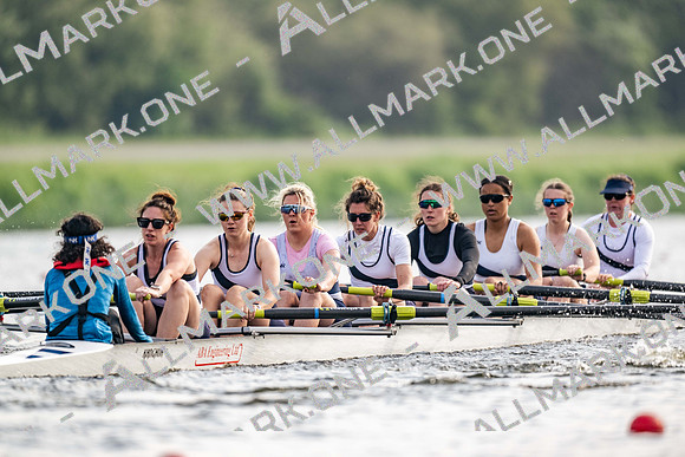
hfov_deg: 3.4
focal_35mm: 600
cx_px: 342
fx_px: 11419
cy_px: 228
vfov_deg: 2.3
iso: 450
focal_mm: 600
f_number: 4
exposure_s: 1/2500
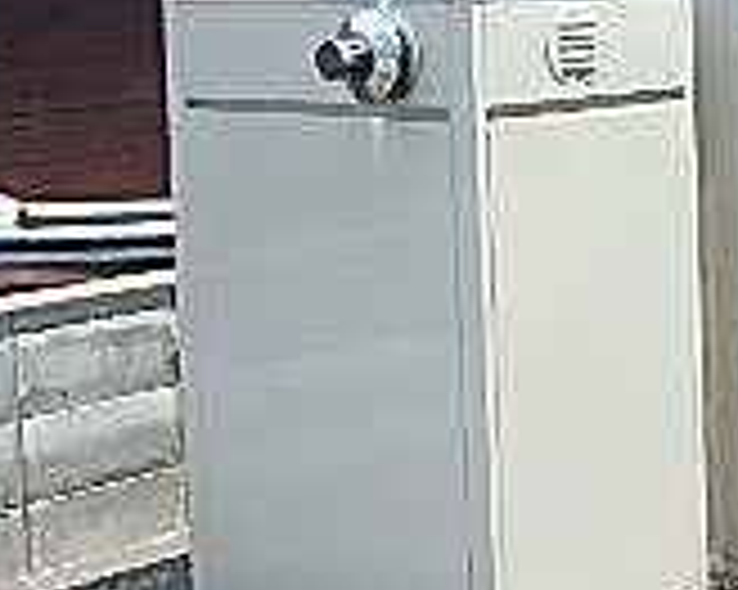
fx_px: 1746
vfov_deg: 18.9
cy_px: 104
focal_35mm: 80
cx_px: 1094
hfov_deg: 20.5
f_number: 3.5
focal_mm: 3.7
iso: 125
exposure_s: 1/500
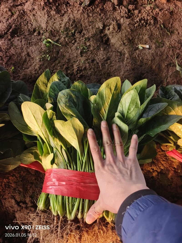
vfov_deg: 73.9
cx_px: 91
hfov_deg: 58.9
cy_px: 122
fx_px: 161
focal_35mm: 23
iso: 696
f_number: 1.75
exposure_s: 1/100
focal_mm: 5.5
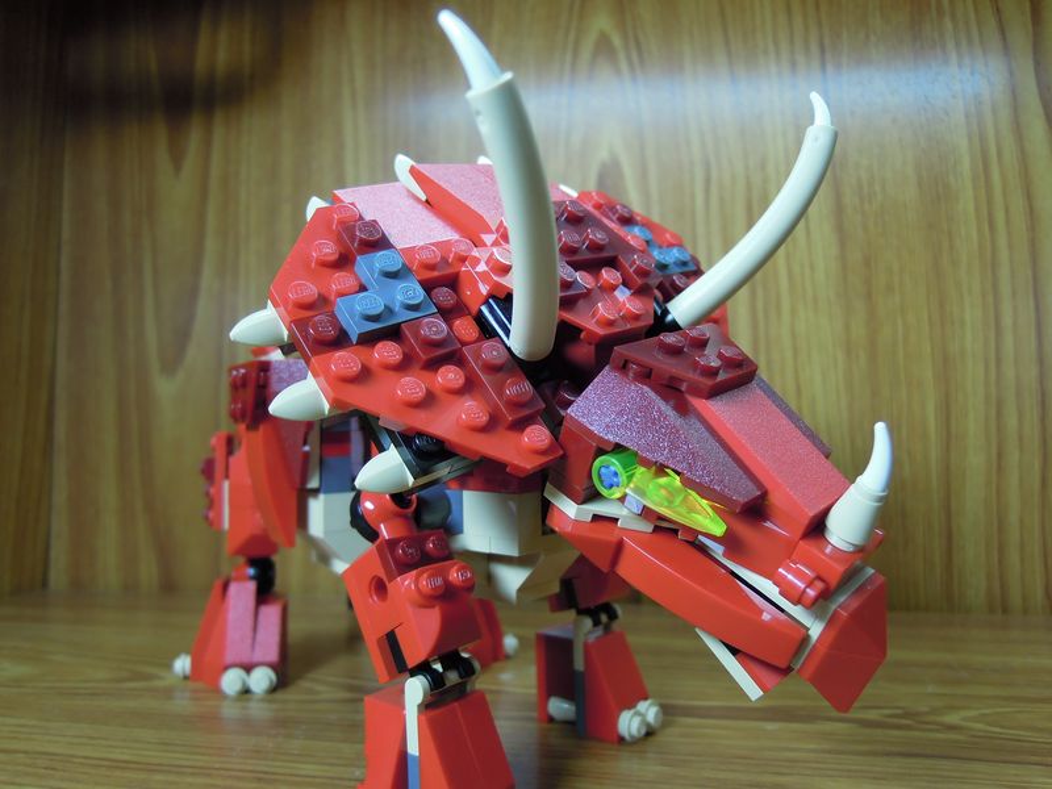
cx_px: 526
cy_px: 394
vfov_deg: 56.8
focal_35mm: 24
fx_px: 729
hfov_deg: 71.6
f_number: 1.8
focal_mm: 4.3
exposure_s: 1/125
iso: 160
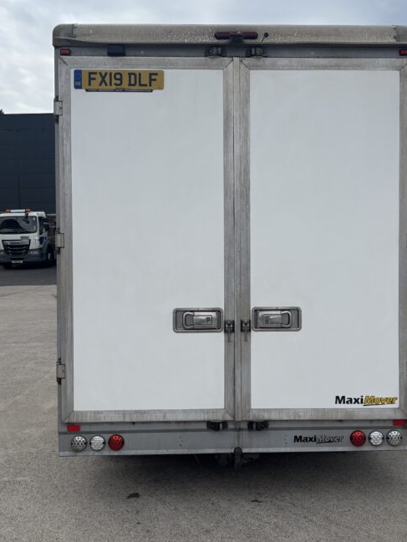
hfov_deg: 35.0
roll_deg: +1.9
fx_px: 643
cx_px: 242
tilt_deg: -5.0
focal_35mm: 41
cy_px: 273
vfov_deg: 45.8
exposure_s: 1/3937
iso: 50
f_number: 1.6
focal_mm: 5.96
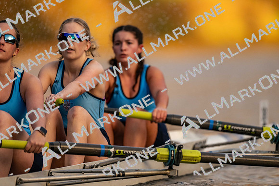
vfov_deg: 2.3
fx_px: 4651
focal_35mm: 600
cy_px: 93
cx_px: 140
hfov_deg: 3.4
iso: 2200
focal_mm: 600
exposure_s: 1/2500
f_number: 4
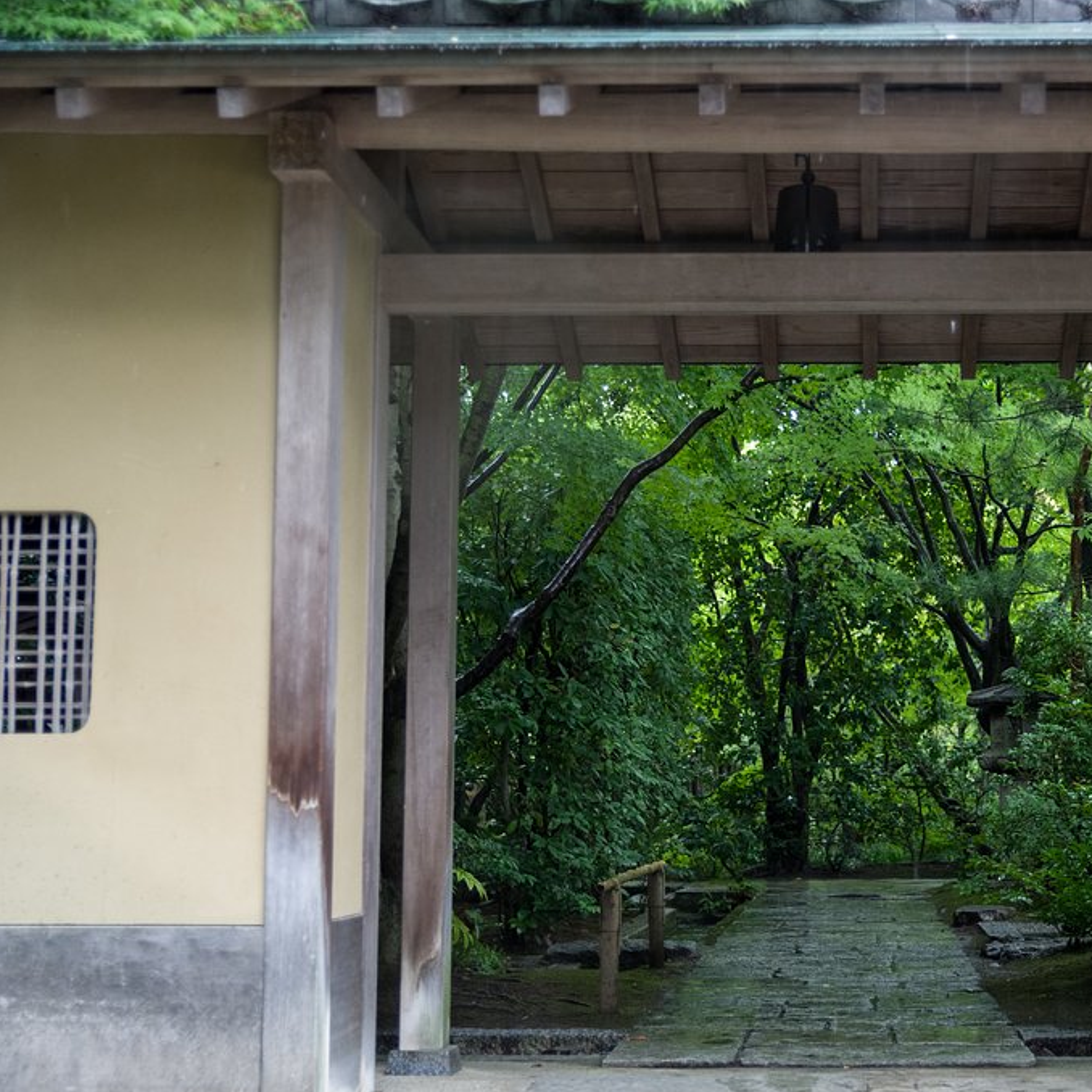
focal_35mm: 60
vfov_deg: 28.8
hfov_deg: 28.4
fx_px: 2129
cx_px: 818
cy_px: 547
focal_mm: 31
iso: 1600
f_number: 2.8
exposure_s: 1/125
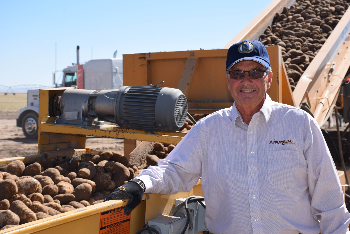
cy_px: 117
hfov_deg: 28.1
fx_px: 700
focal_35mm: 72
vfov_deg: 18.9
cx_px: 175
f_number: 10
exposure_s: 1/200
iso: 100
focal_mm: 48
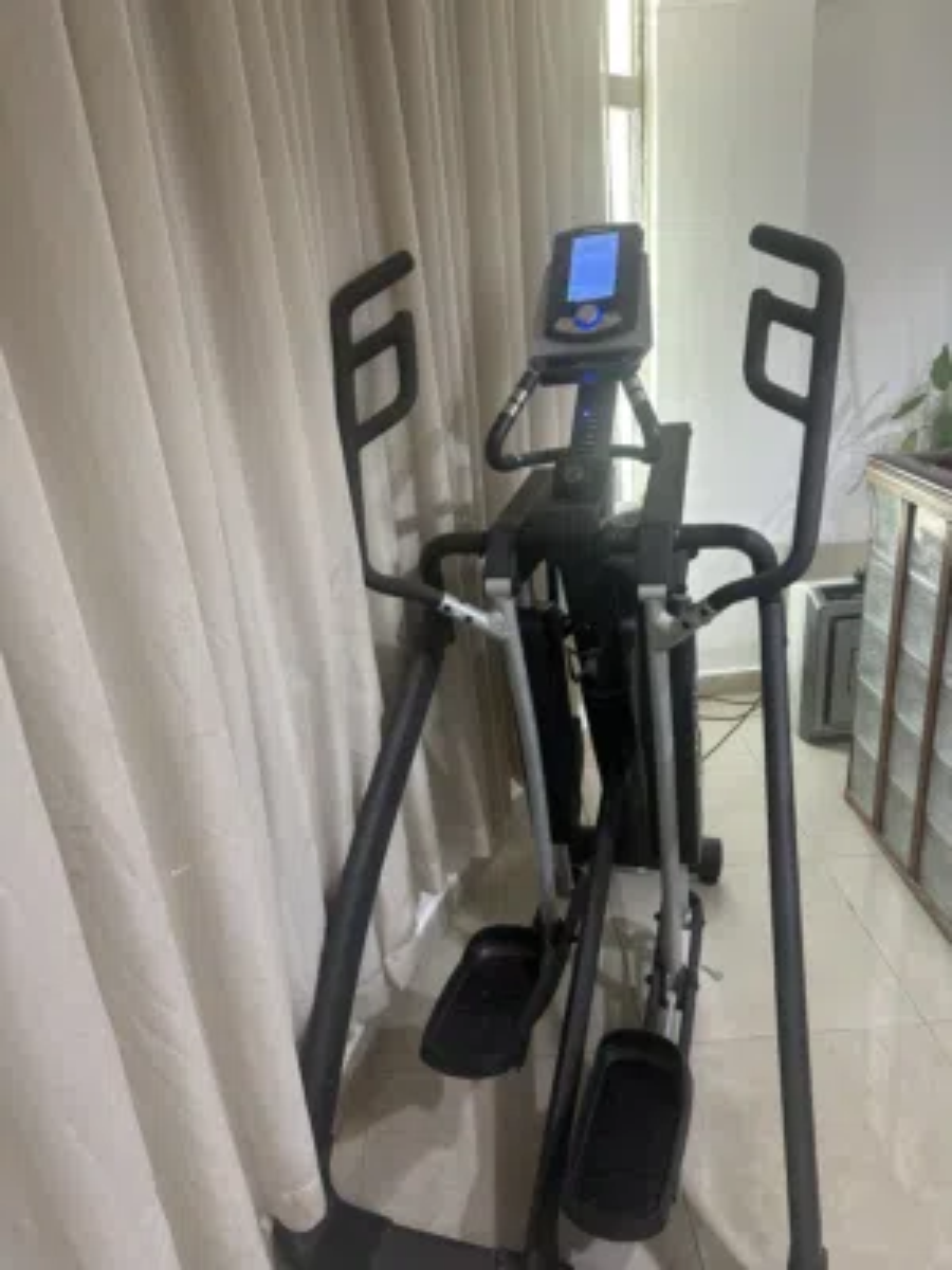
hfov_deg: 56.8
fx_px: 880
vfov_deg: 71.6
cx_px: 476
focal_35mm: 24
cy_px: 635
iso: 125
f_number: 1.78
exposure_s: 1/50
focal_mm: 6.86
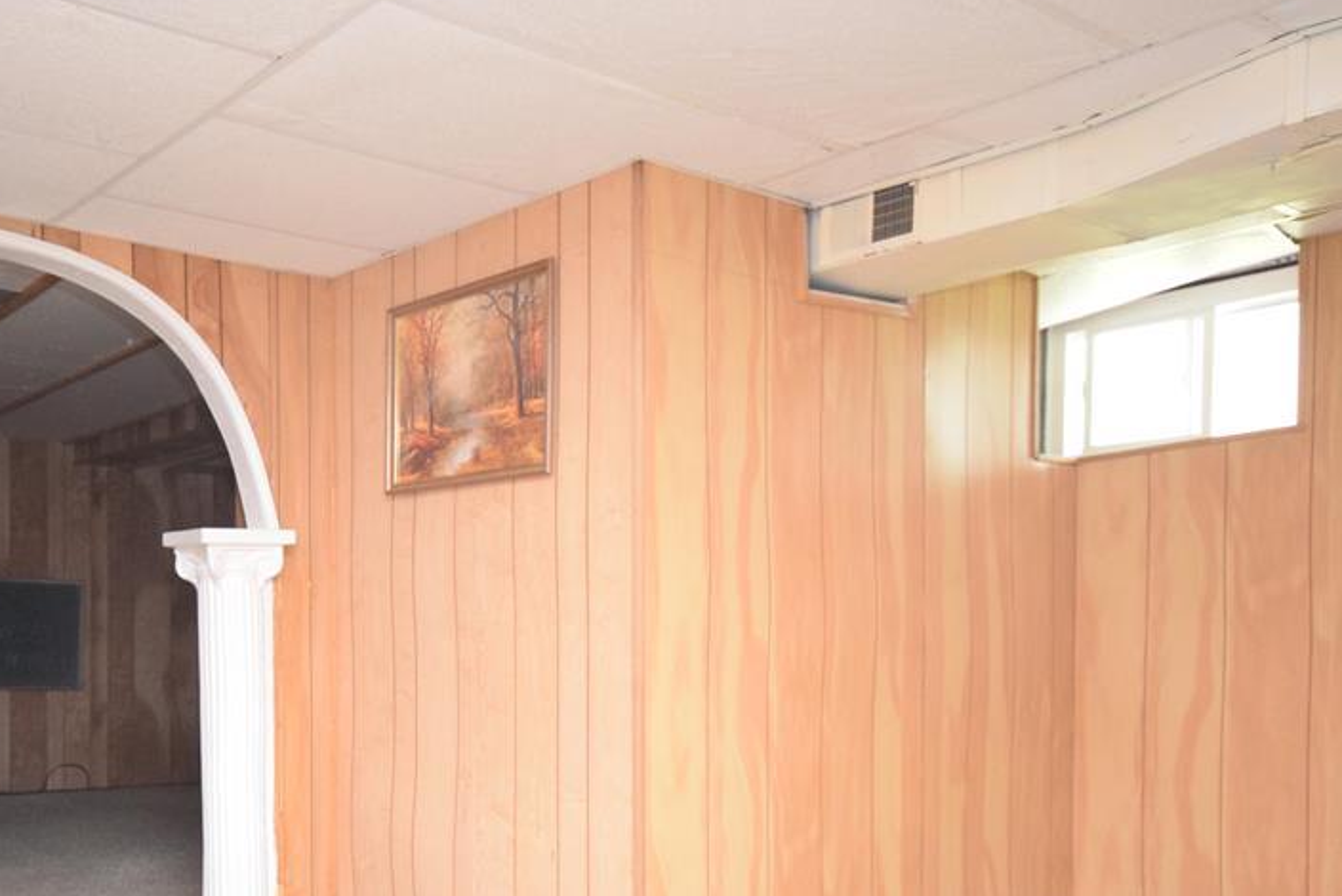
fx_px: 1380
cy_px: 660
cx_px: 425
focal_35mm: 37
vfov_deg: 35.3
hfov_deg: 50.7
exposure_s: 1/60
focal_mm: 16
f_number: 5
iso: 3200
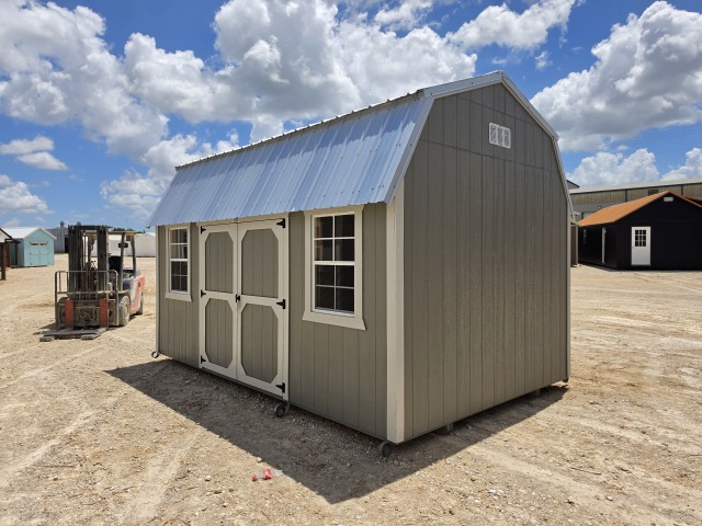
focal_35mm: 23
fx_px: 466
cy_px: 263
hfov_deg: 73.9
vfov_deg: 58.9
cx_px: 351
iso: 40
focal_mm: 6.5
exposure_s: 1/7939
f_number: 1.4
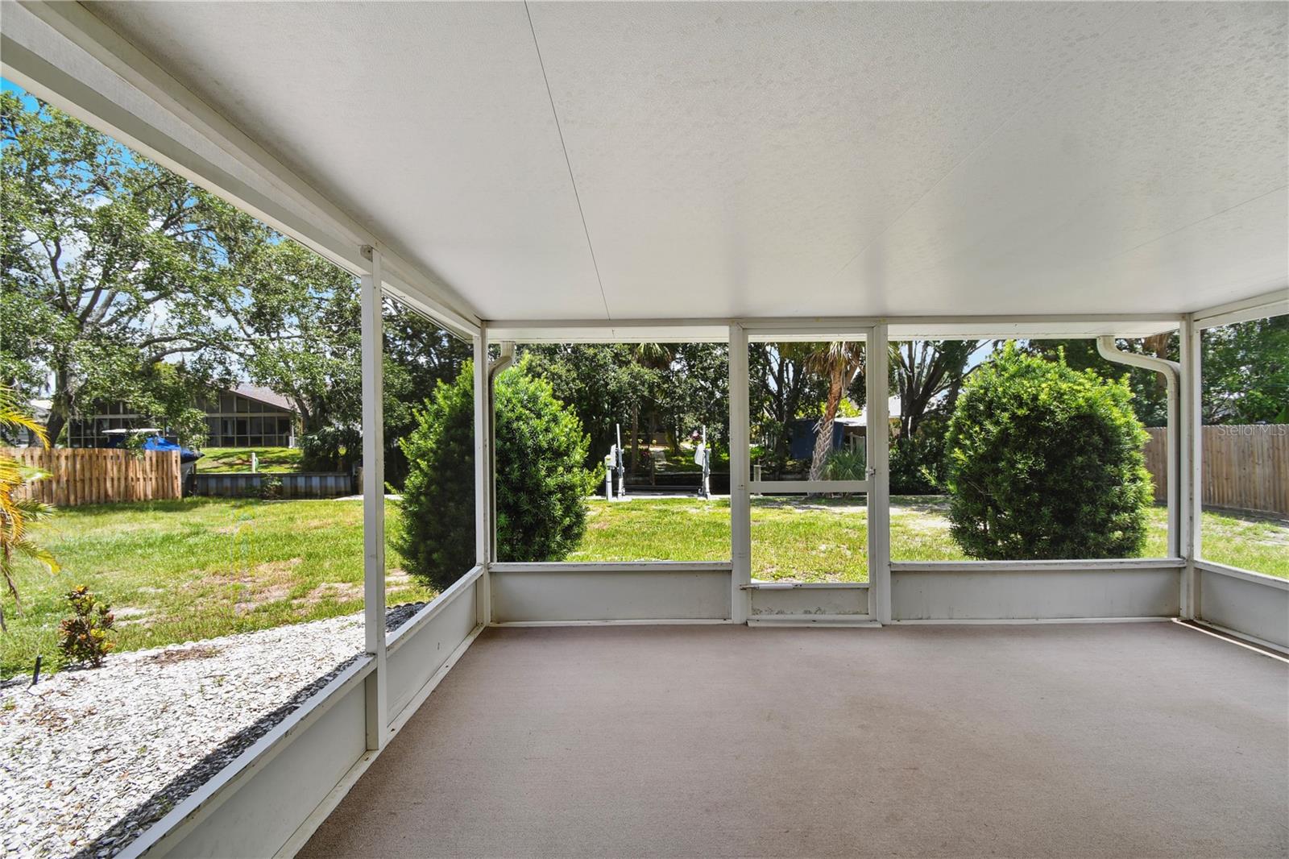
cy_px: 430
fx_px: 537
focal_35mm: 15
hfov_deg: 100.4
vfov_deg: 77.3
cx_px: 644
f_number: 7.1
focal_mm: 10
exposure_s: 1/30
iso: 100
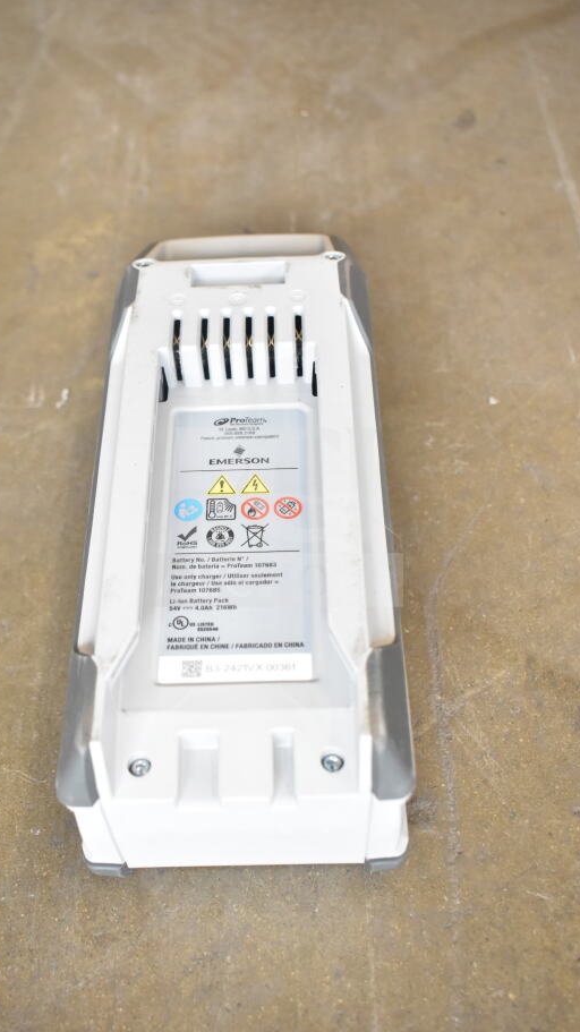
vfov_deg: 49.4
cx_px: 275
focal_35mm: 41
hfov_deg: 29.0
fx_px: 1122
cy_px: 517
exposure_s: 1/100
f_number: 5
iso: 1600
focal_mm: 26
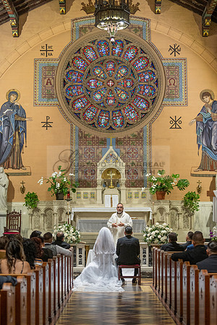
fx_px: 633
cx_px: 108
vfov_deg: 28.8
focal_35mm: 70
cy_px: 162
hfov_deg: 19.5
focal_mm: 70
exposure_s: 1/320
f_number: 2.8
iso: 3200
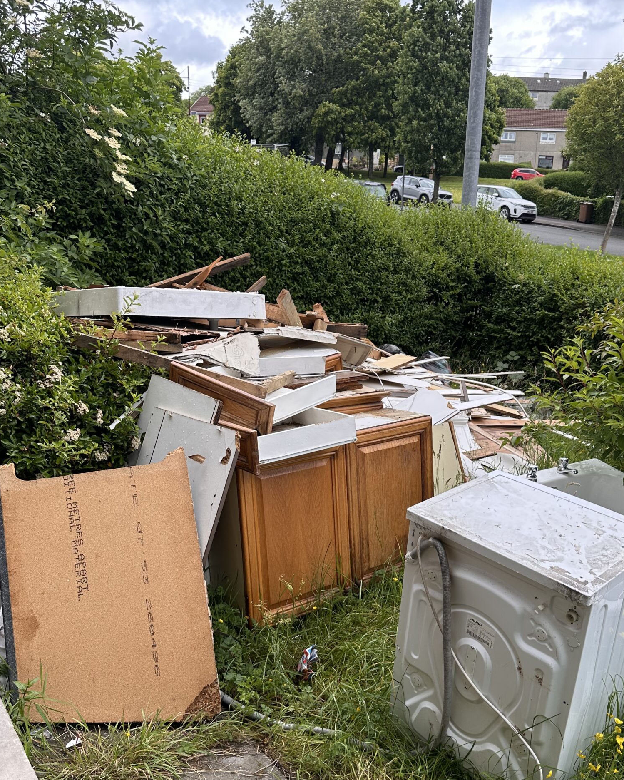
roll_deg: -2.1
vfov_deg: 55.4
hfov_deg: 45.6
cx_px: 368
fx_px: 739
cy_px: 458
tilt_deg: -20.1
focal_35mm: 32
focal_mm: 6.86
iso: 80
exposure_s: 1/935
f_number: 1.78
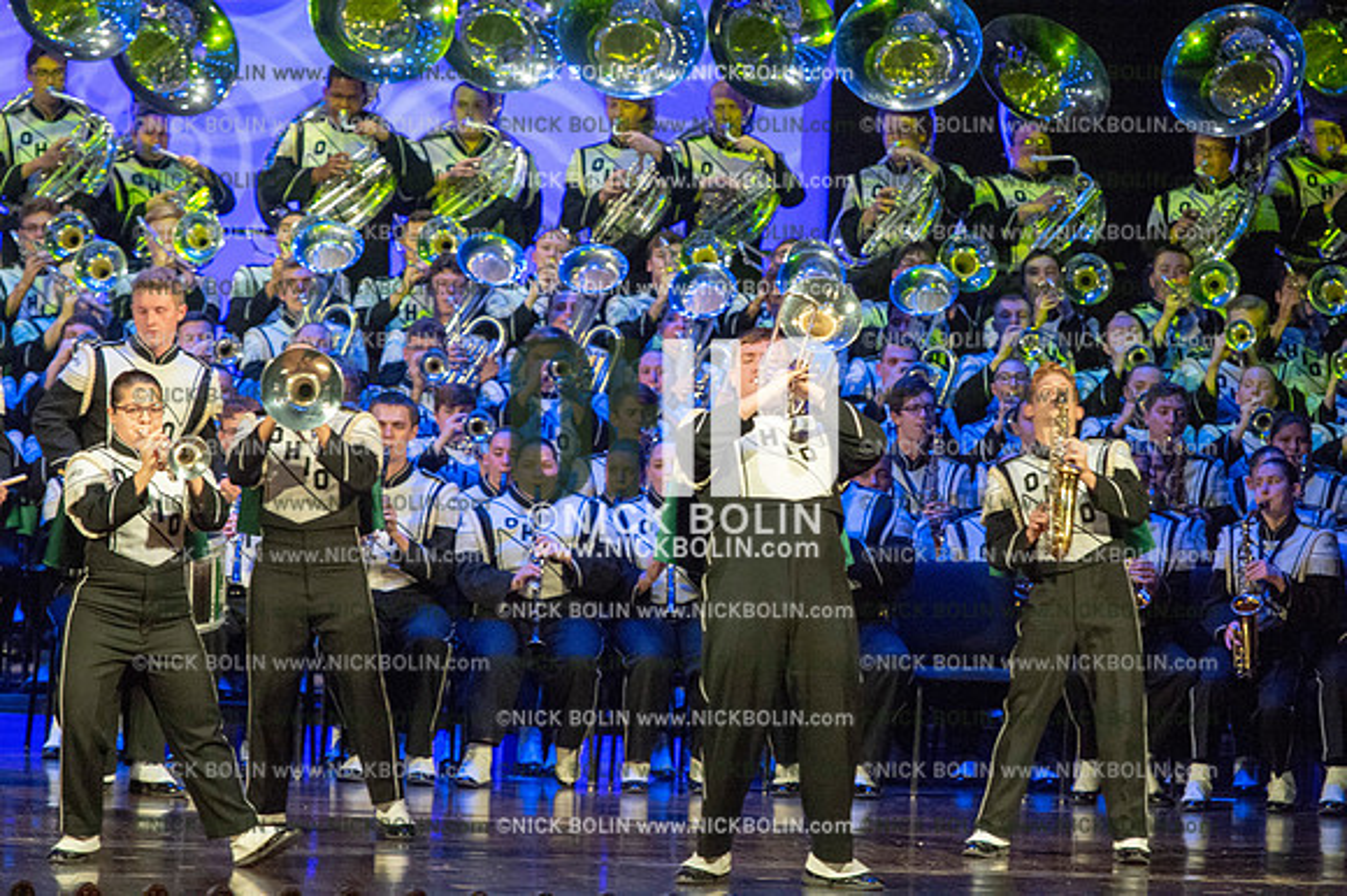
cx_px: 674
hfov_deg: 8.6
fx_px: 8975
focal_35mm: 240
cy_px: 448
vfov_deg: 5.7
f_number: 5.6
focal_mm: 240
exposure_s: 1/320
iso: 8000
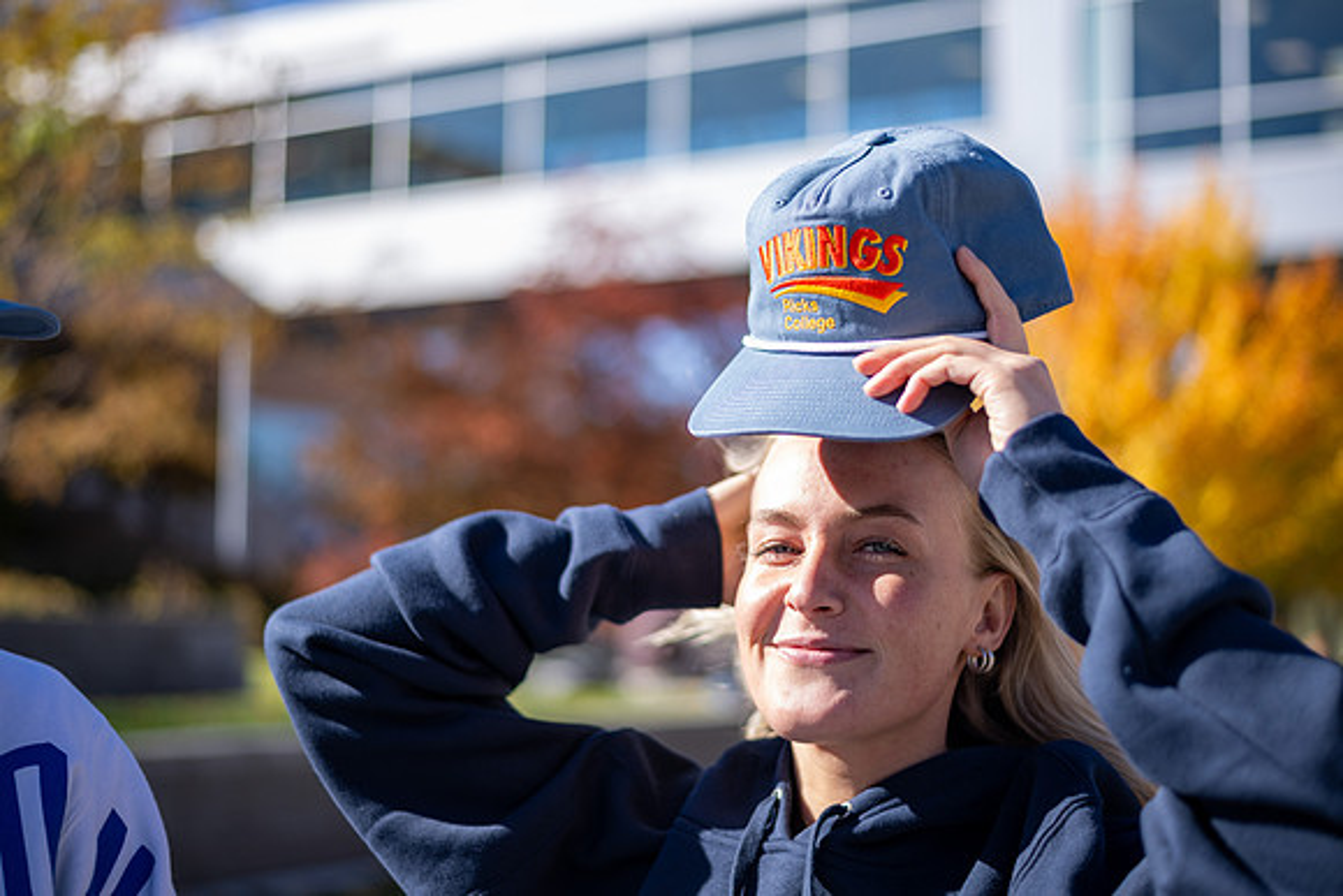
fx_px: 1866
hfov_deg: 39.6
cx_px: 672
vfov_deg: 27.0
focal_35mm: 50
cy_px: 448
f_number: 1.8
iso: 100
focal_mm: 50
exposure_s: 1/1600
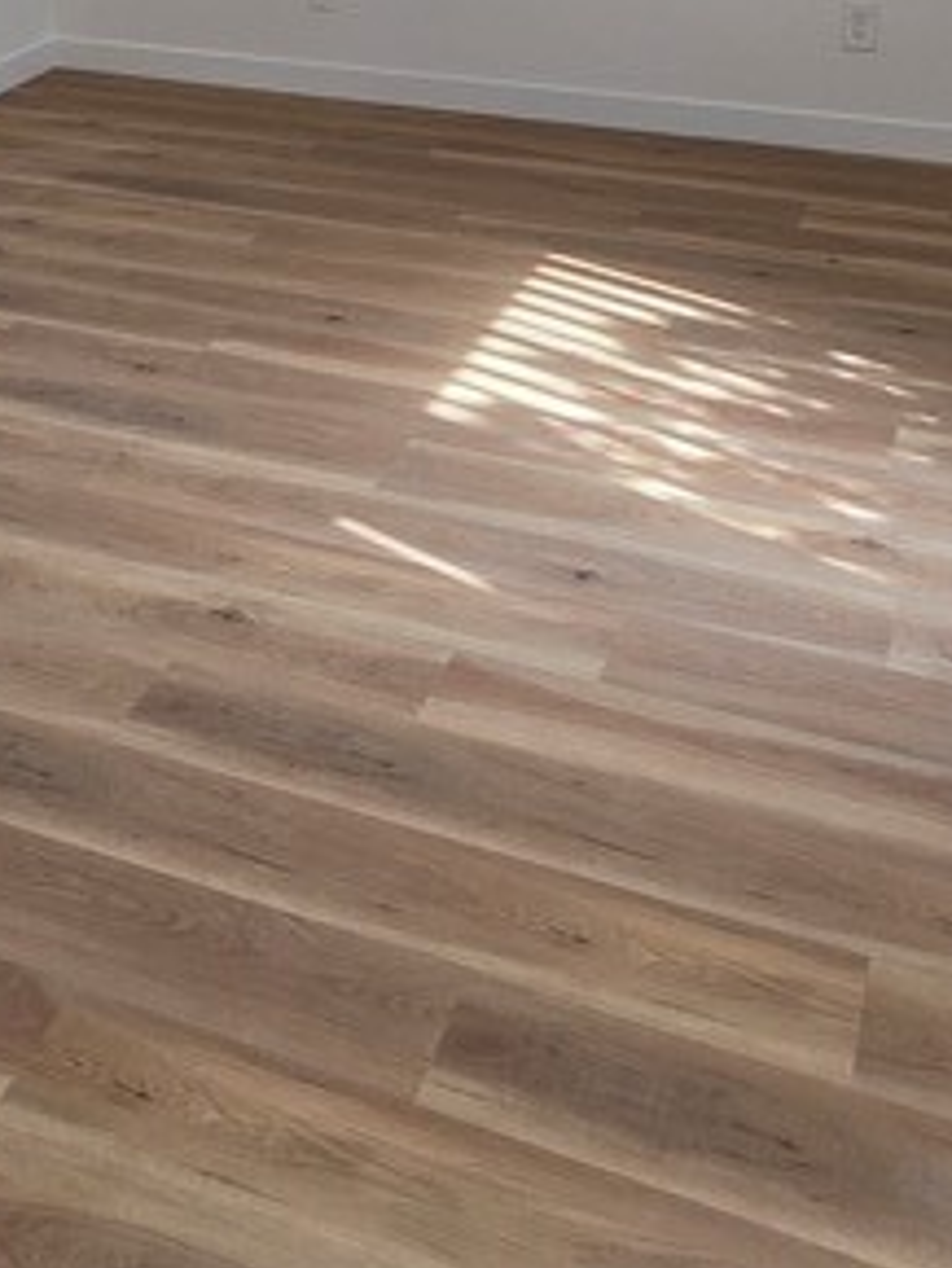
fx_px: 1686
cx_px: 219
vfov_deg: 35.5
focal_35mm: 46
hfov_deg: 30.9
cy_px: -114
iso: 100
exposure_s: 1/120
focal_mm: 2.2
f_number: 1.9
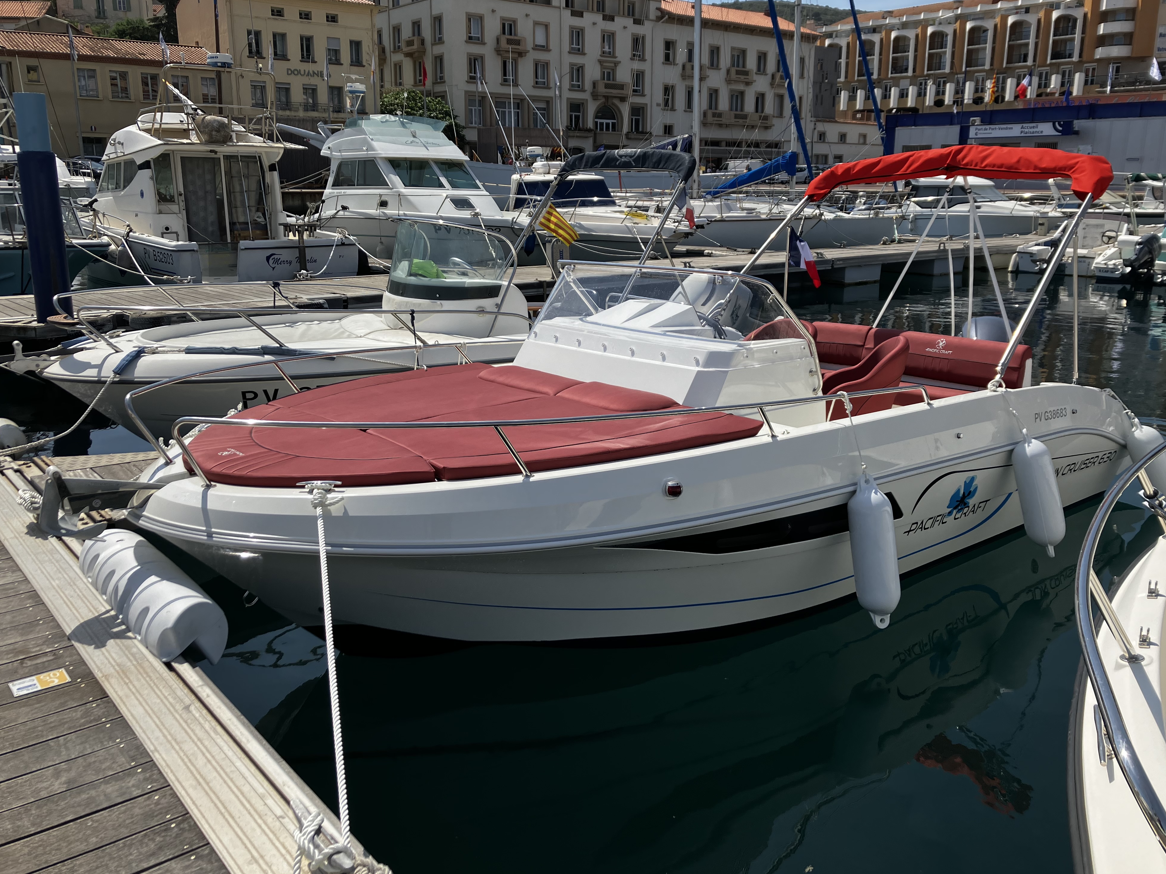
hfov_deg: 61.7
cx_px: 588
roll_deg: -0.6
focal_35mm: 29
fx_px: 977
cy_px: 428
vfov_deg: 48.2
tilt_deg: -12.3
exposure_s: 1/2525
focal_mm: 3.99
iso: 32
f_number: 1.8
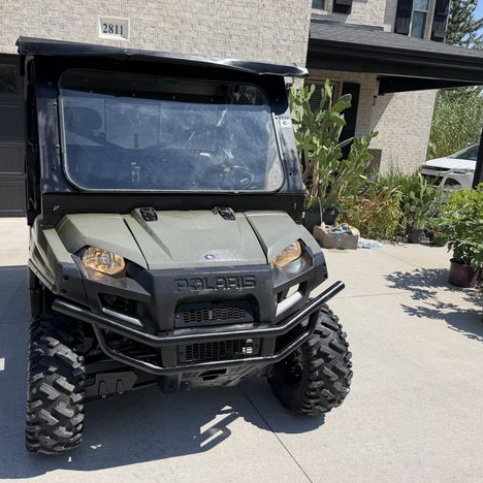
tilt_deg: -11.0
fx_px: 458
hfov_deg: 54.8
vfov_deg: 55.6
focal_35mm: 29
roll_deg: -2.4
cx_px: 171
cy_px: 238
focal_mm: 6.76
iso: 80
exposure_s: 1/4405
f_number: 1.78
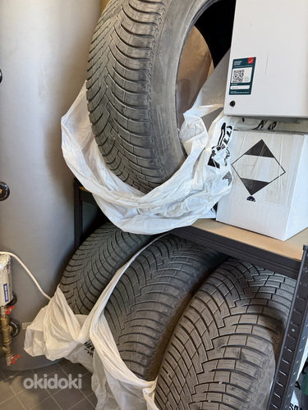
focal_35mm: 24
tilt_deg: -15.5
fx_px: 285
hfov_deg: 56.8
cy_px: 205
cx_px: 154
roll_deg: -4.5
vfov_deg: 71.6
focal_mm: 6.76
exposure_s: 1/100
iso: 100
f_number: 1.78
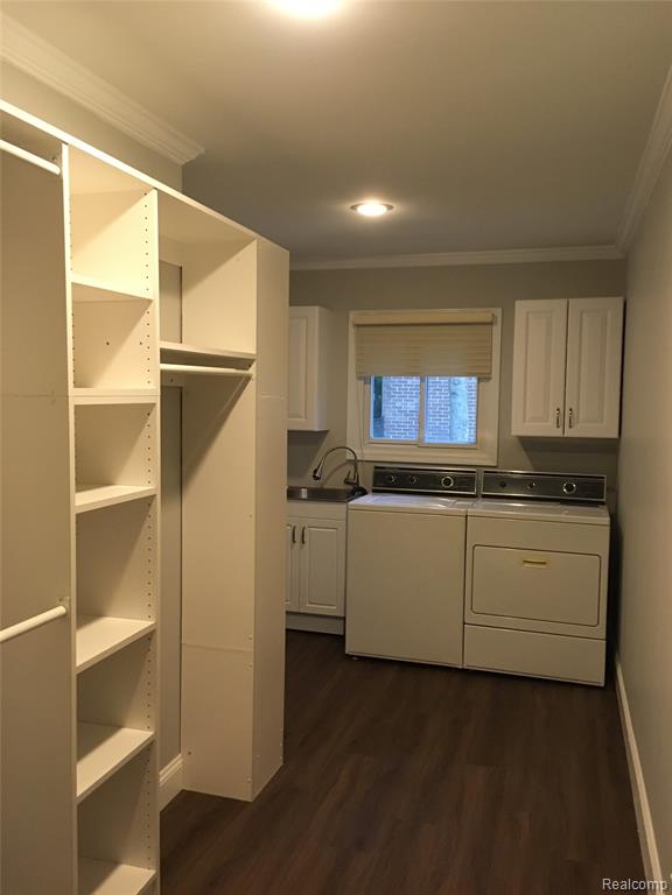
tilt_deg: -3.7
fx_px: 751
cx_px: 336
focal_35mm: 29
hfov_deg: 48.2
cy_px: 448
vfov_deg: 61.7
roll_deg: +0.7
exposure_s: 1/20
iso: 200
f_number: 2.2
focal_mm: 4.15
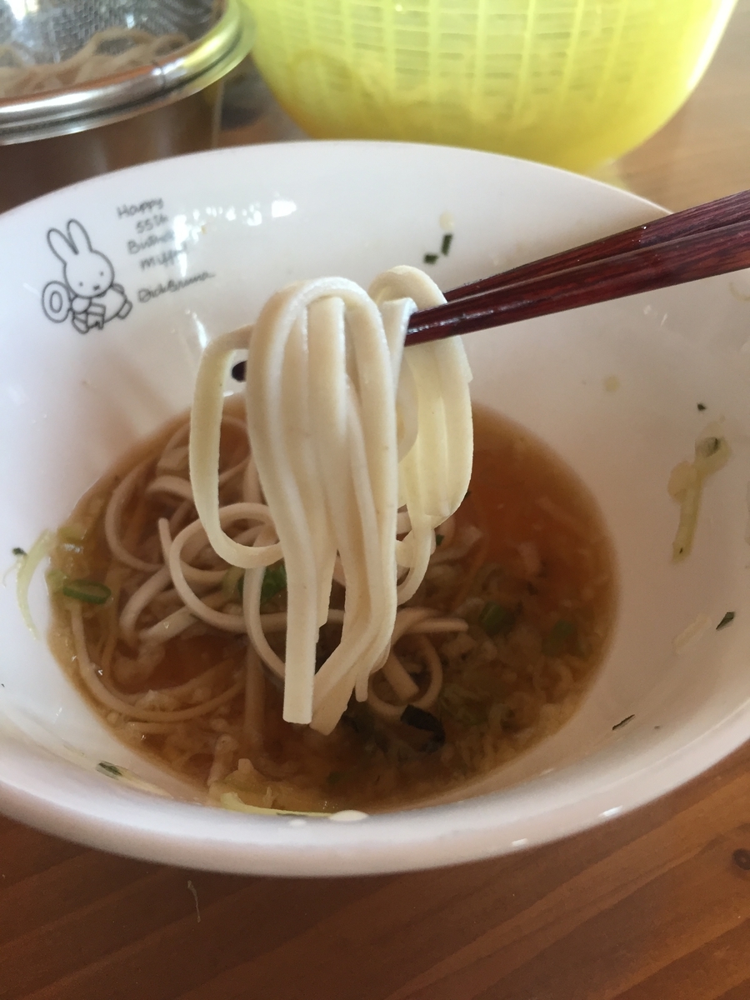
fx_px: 838
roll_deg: +0.3
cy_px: 500
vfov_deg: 61.7
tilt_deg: -44.7
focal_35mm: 29
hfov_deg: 48.2
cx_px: 375
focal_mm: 4.15
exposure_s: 1/30
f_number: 2.2
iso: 40
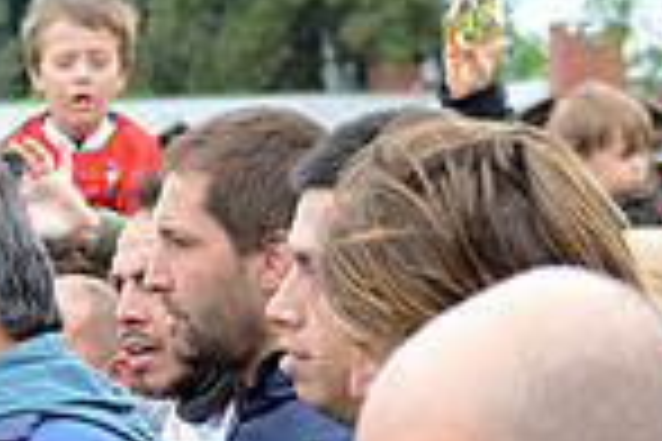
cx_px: -414
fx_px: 2243
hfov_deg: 15.2
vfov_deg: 10.5
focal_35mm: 122
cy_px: 826
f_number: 2.8
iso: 640
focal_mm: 31
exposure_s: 1/800
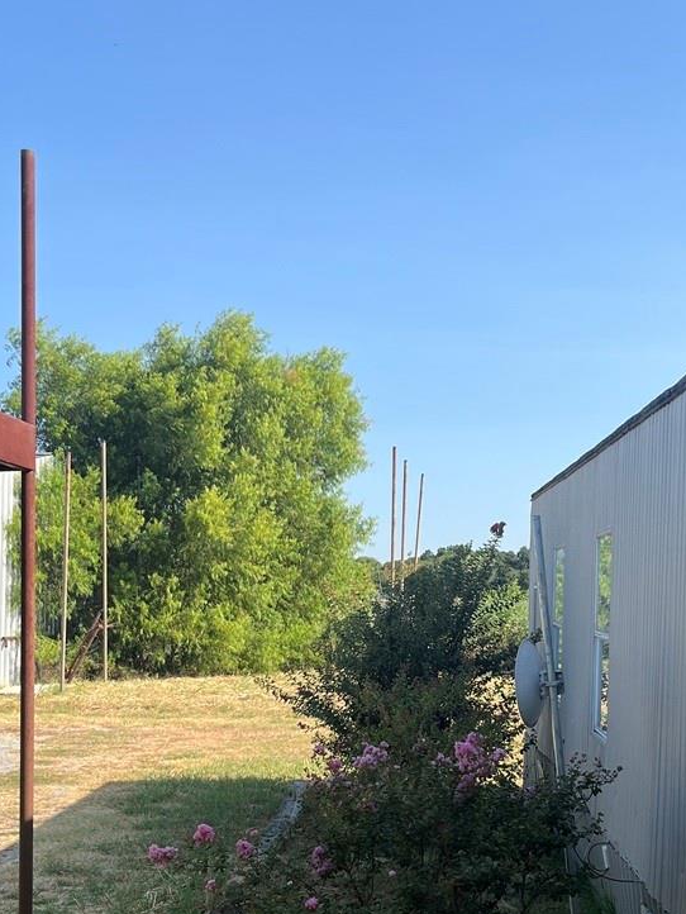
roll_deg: +0.1
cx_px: 443
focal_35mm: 48
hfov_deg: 30.1
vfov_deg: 39.0
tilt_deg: -2.9
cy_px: 639
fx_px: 1268
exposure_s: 1/2358
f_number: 1.6
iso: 50
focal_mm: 5.1
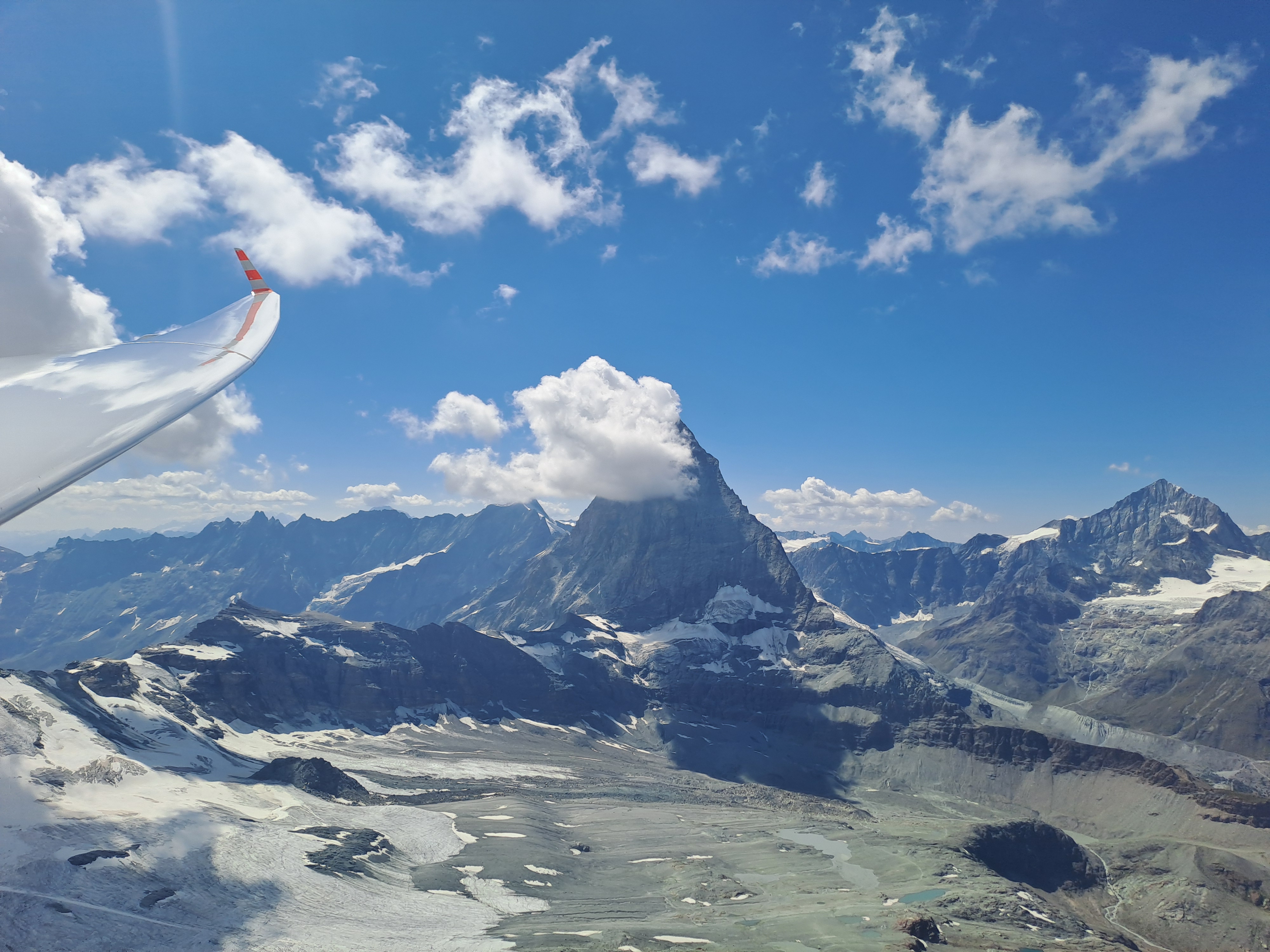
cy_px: 476
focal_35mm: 25
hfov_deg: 69.4
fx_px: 917
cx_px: 635
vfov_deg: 54.9
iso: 32
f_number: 1.8
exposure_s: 1/2882
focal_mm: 4.65
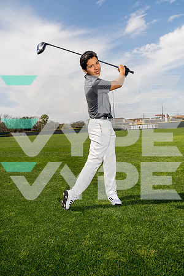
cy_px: 138
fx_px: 215
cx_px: 92
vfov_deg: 65.5
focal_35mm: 28
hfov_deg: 46.4
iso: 100
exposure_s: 1/250
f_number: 8
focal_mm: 28
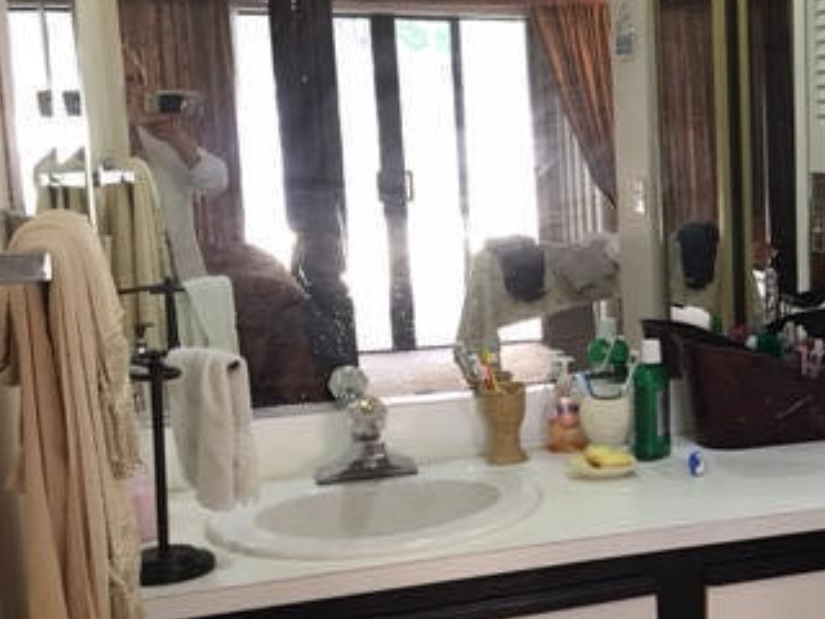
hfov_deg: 31.0
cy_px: 333
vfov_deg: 25.2
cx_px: 807
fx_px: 1382
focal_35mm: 58
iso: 64
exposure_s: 1/15
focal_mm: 4.15
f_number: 2.2
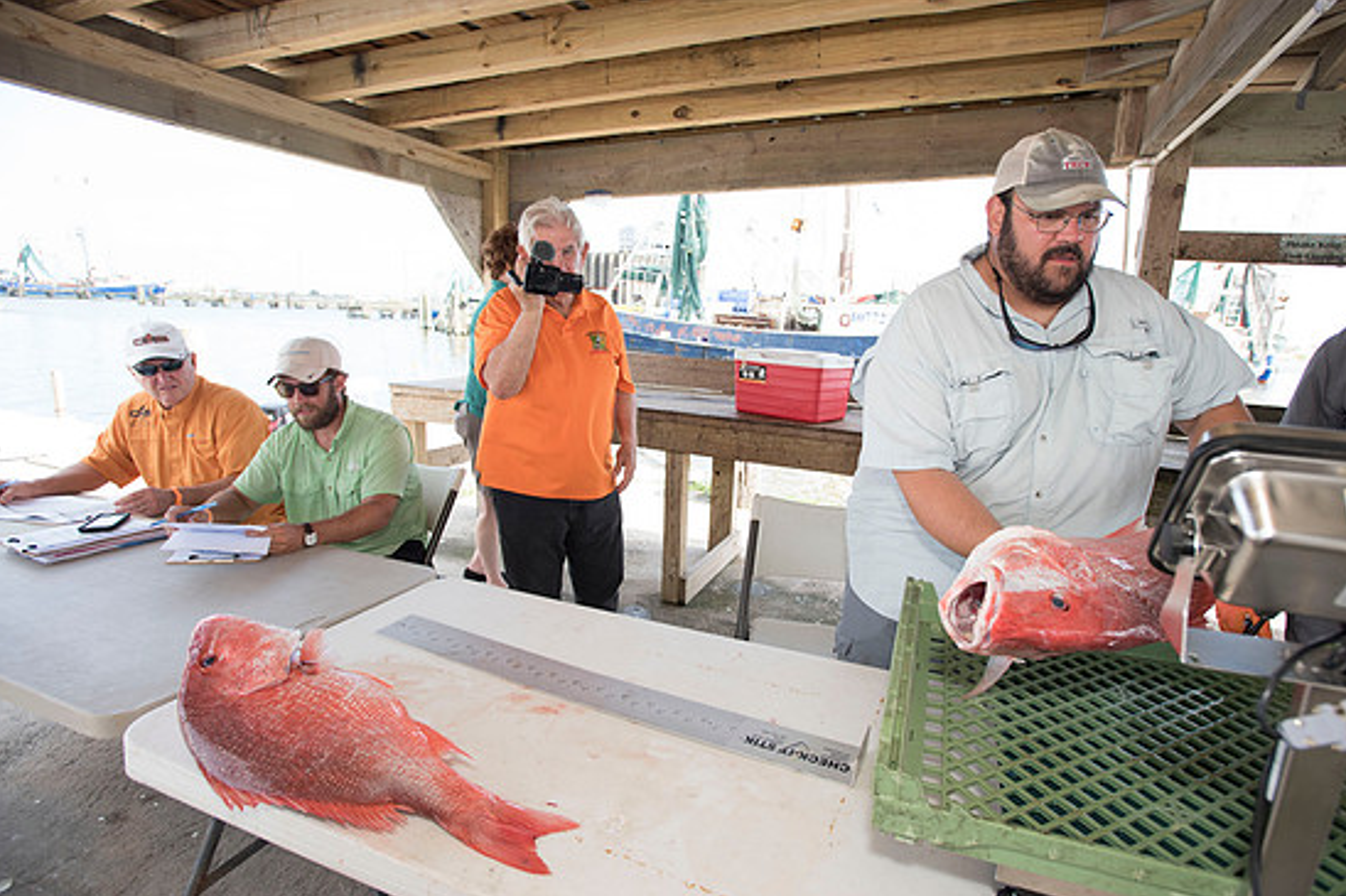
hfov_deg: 89.9
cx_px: 707
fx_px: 673
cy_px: 450
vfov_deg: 67.4
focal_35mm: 18
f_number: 4
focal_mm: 17
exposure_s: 1/500
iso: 500
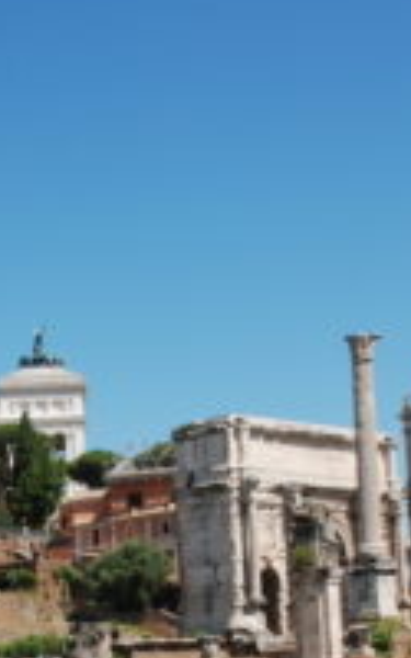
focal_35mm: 69
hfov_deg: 18.4
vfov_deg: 29.1
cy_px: 528
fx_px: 1237
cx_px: 13
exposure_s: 1/80
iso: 100
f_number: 16
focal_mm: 18
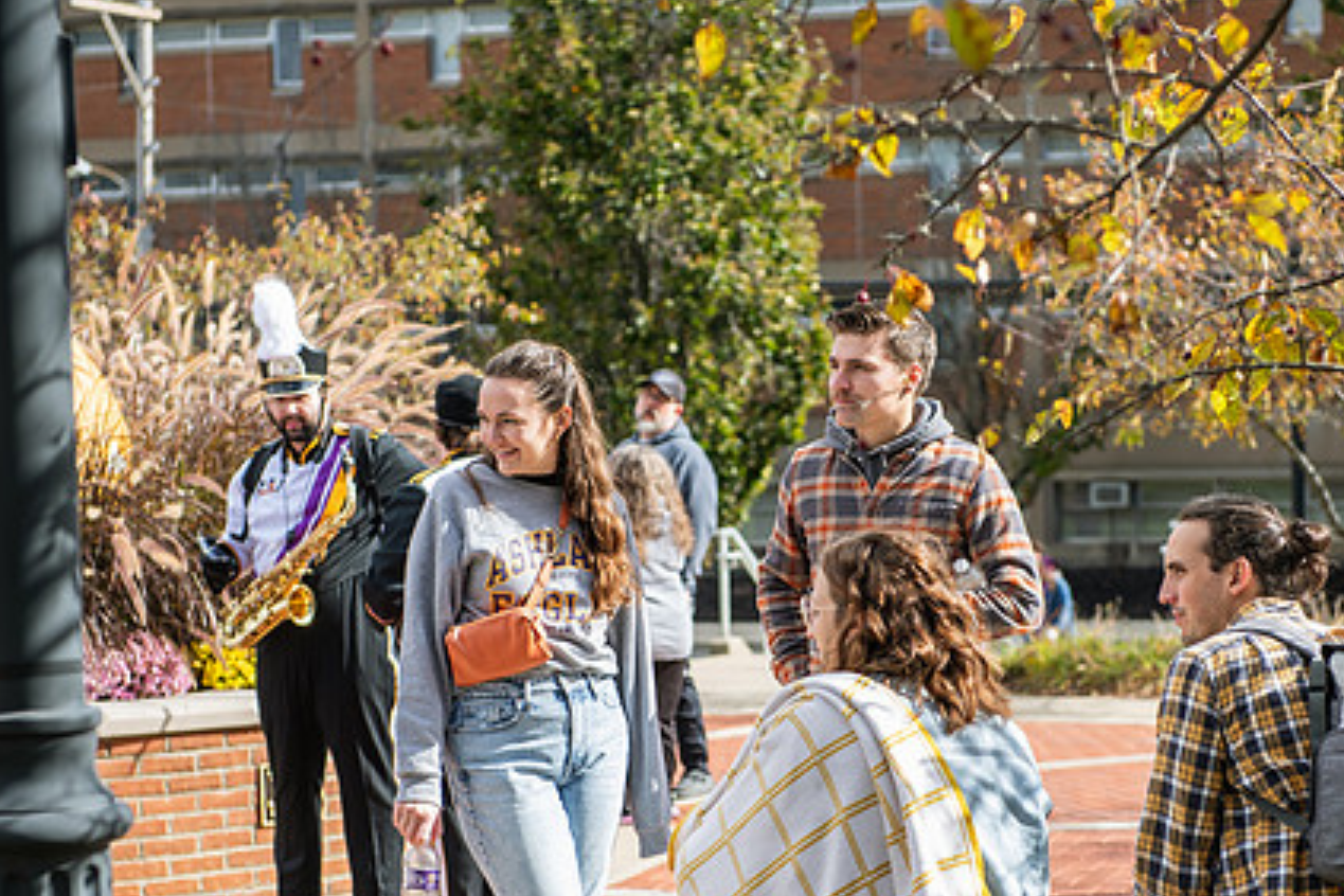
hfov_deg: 21.2
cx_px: 782
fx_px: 3584
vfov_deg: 14.2
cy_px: 608
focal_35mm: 96
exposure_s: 1/500
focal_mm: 70
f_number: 4
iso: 125
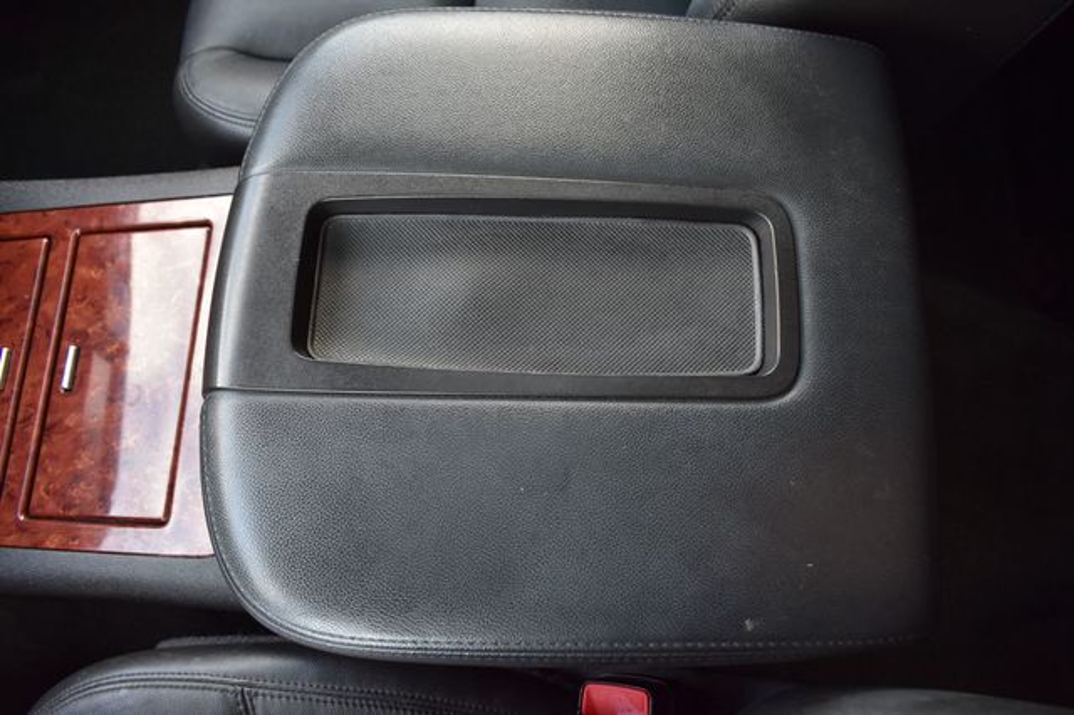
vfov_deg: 47.9
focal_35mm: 27
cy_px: 358
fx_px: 805
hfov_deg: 67.4
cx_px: 537
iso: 720
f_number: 6.3
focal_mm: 18
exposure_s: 1/15
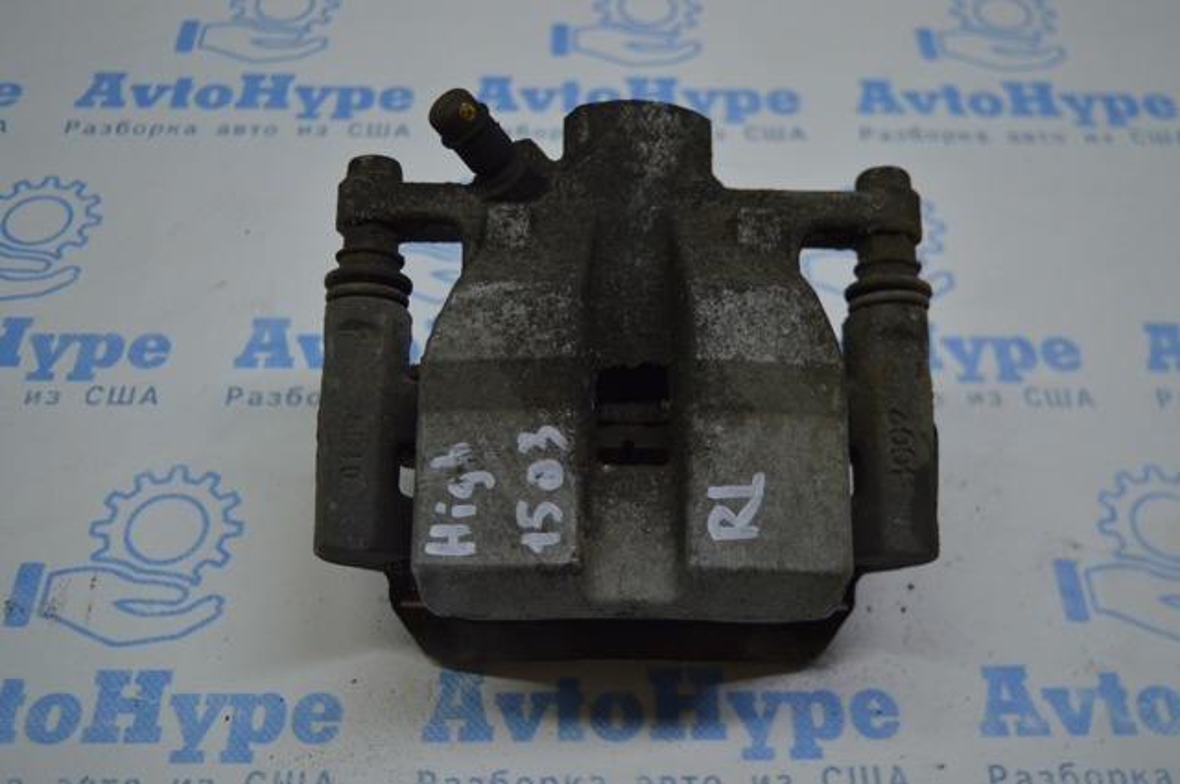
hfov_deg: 49.6
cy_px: 392
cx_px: 590
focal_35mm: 39
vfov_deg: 34.1
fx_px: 1277
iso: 400
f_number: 4
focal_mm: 26
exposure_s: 1/200
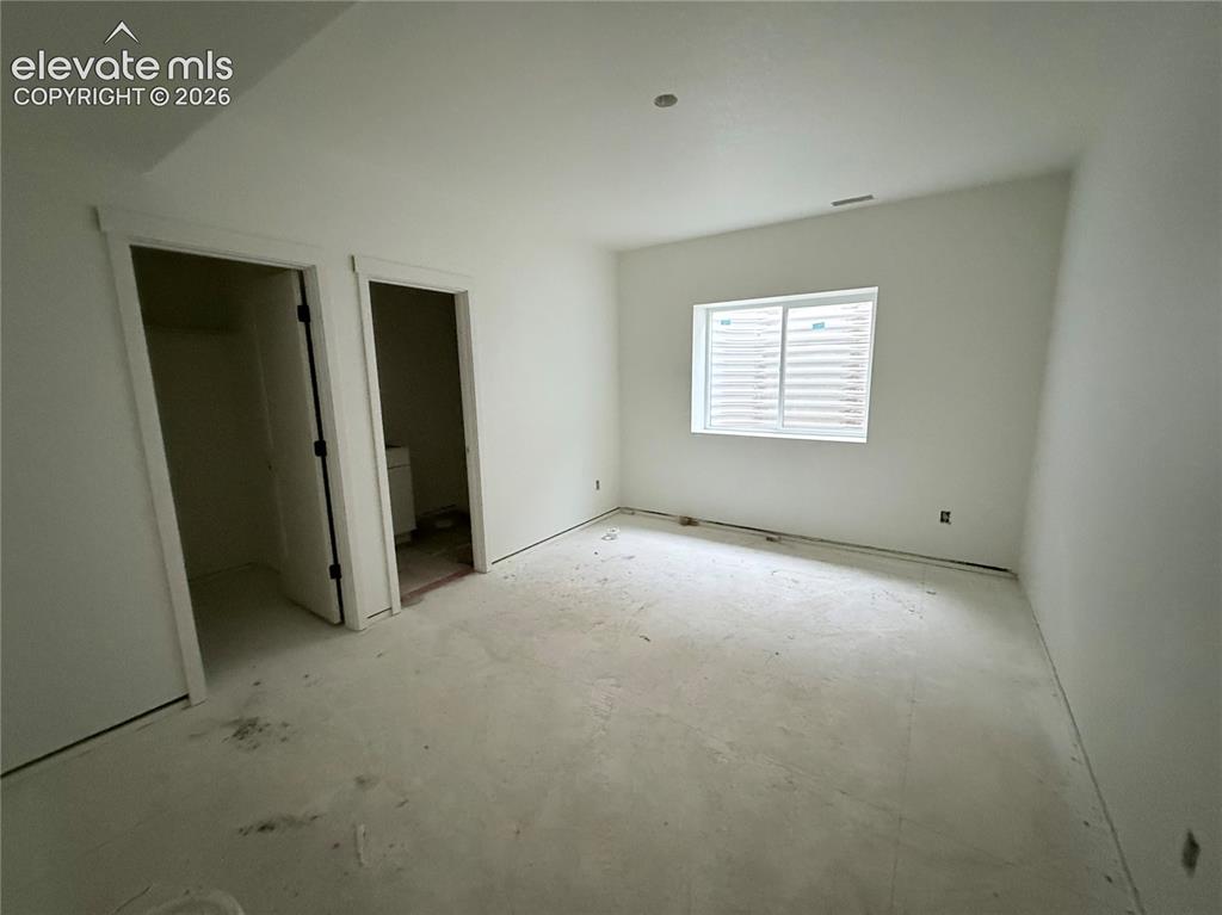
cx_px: 611
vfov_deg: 85.6
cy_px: 458
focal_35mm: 14
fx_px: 494
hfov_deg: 102.1
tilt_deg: -9.3
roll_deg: +1.0
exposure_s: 1/60
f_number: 2.2
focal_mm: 2.22
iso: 640
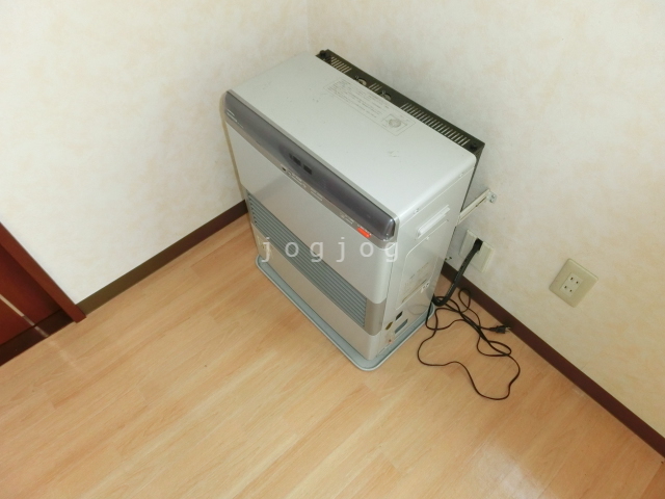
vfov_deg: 56.8
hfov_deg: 71.6
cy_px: 250
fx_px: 461
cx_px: 332
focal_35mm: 24
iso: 400
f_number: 3
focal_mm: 4.24
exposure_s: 1/60
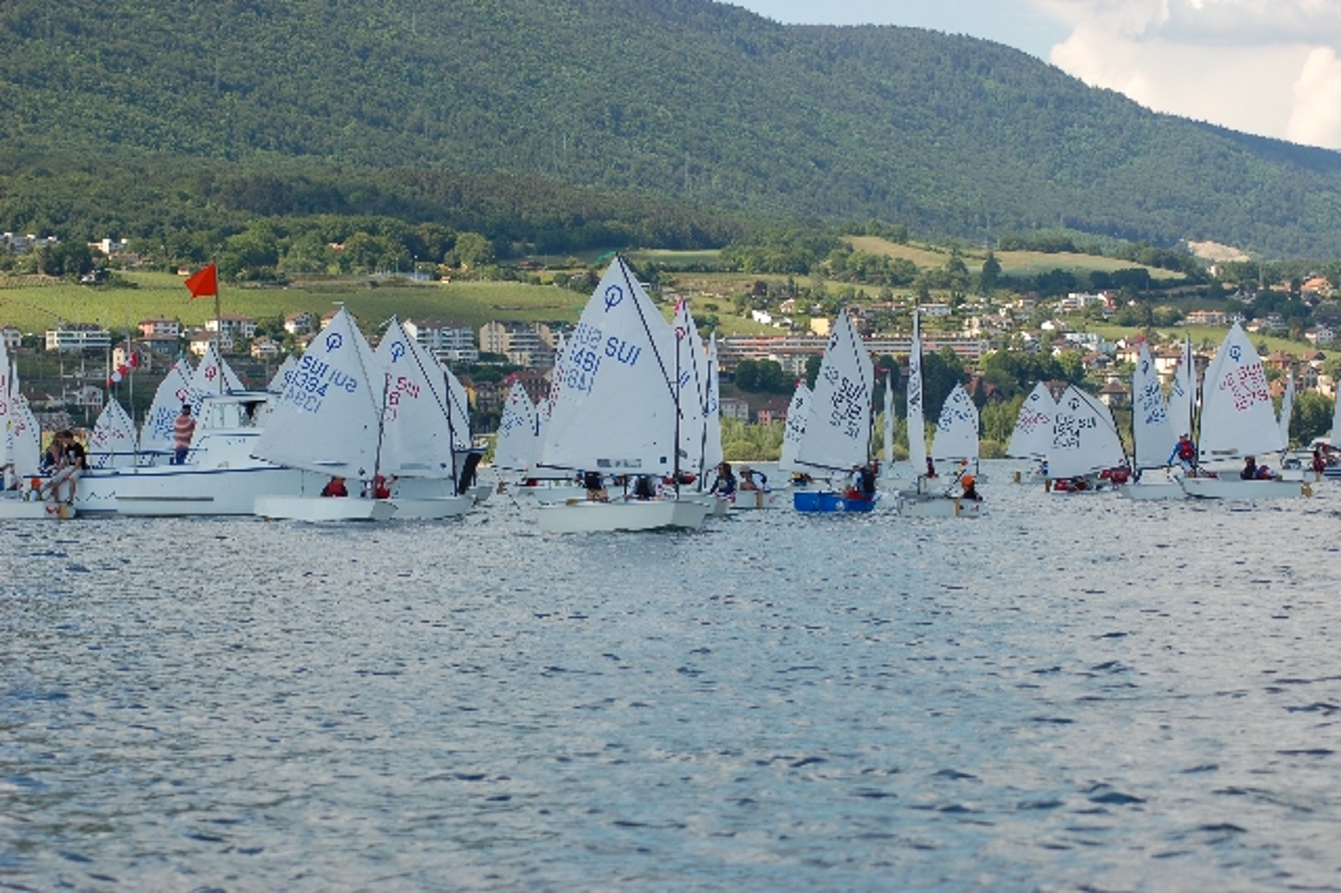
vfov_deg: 13.0
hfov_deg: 19.5
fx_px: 3909
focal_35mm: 105
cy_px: 446
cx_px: 670
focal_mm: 70
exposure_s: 1/640
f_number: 6.3
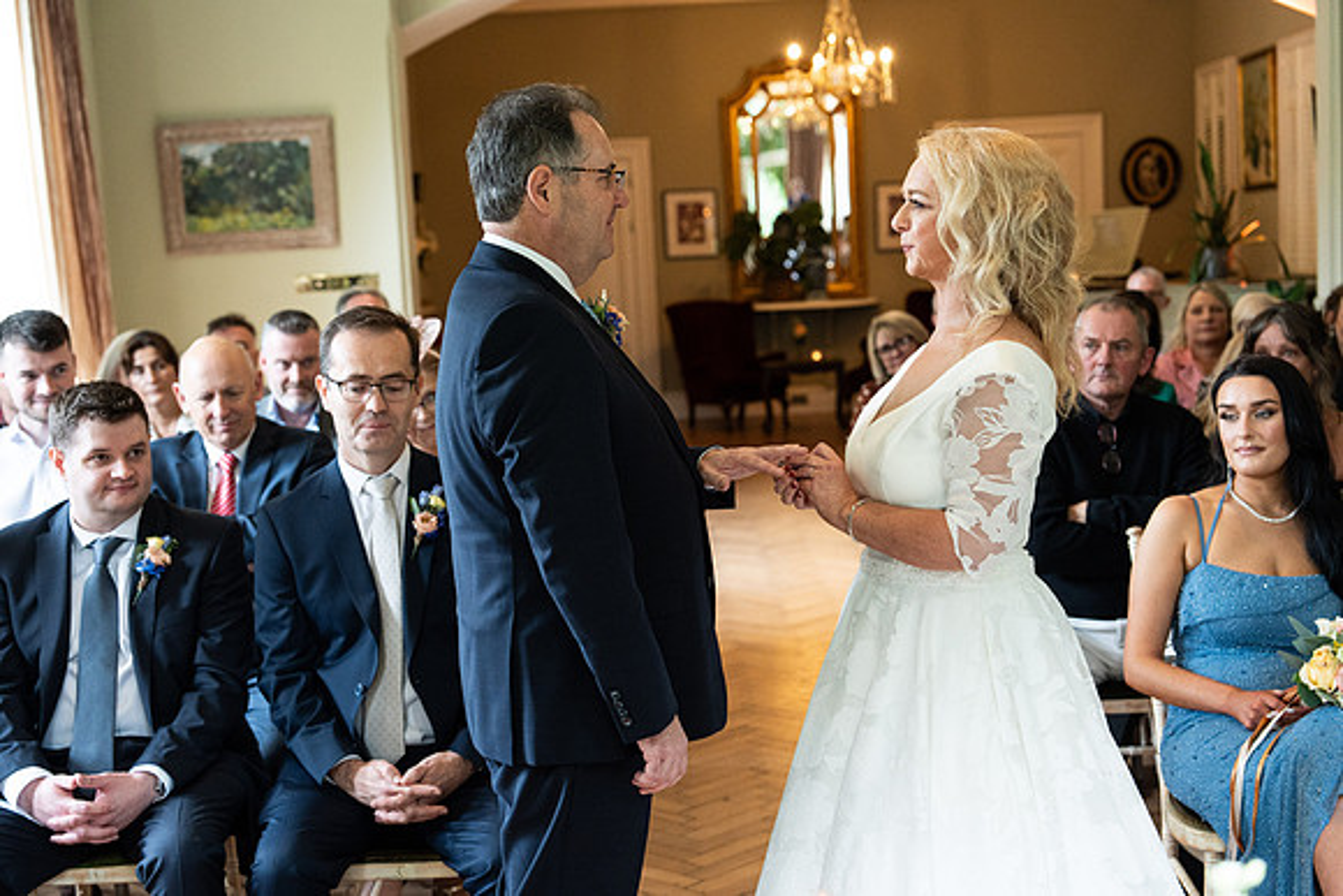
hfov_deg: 38.9
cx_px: 672
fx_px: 1903
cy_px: 448
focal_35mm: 51
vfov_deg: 26.5
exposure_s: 1/200
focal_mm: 51
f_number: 3.5
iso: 3200
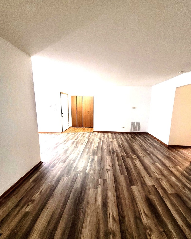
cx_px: 99
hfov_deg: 87.9
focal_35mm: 14
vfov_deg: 100.7
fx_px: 99
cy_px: 121
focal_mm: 1.74
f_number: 2.2
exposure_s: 1/40
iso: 320
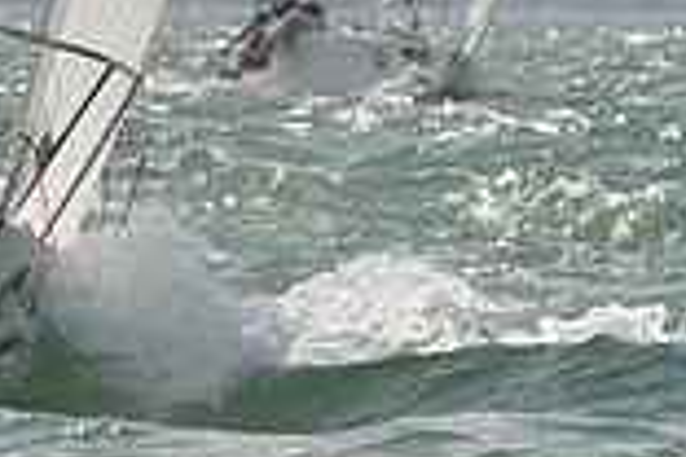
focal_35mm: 742
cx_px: -101
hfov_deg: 2.8
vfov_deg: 1.9
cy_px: -178
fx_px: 14138
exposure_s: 1/1600
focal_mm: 200
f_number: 8
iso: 280
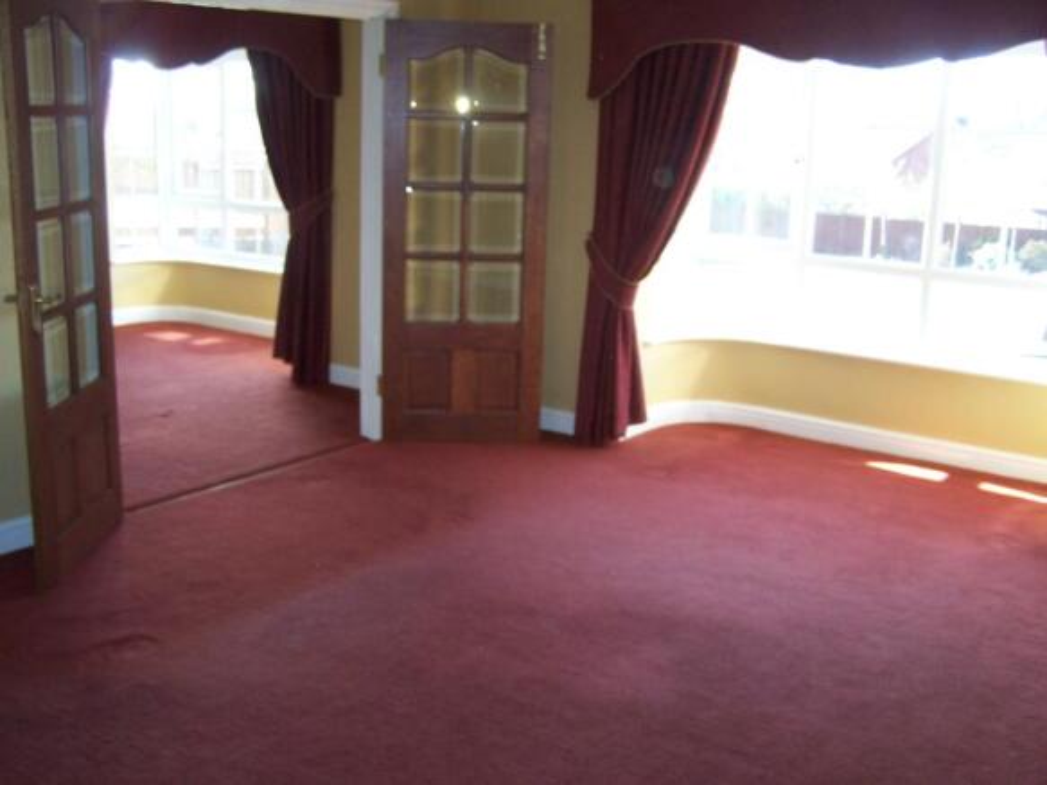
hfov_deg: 49.0
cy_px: 392
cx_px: 524
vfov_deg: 37.7
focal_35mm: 38
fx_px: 1149
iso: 140
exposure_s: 1/60
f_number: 2.8
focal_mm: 6.3
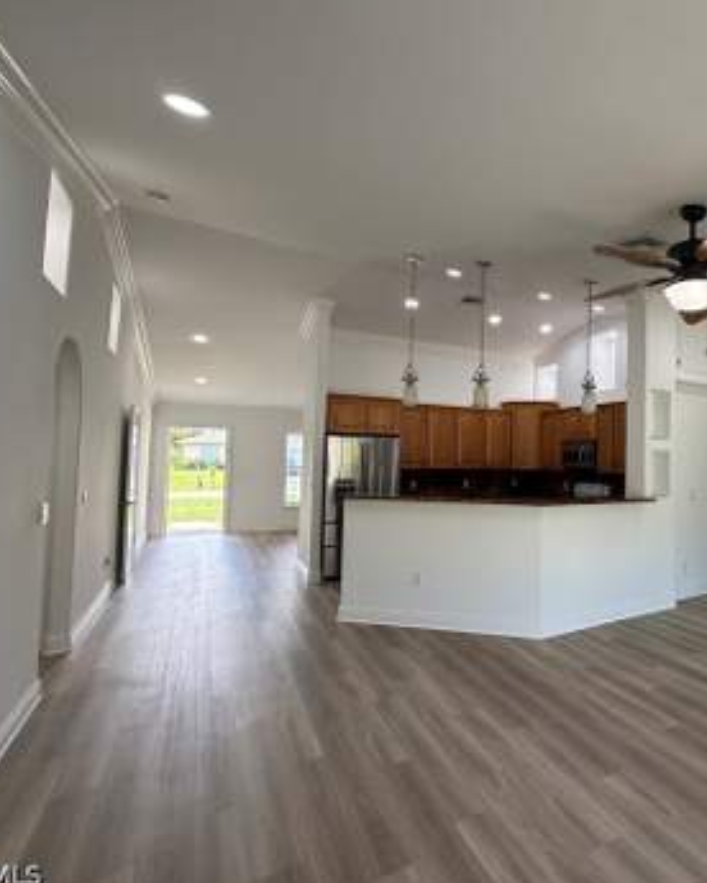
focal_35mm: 19
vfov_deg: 83.3
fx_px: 497
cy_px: 435
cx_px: 543
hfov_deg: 65.8
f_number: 2.2
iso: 100
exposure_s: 1/120
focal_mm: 2.22
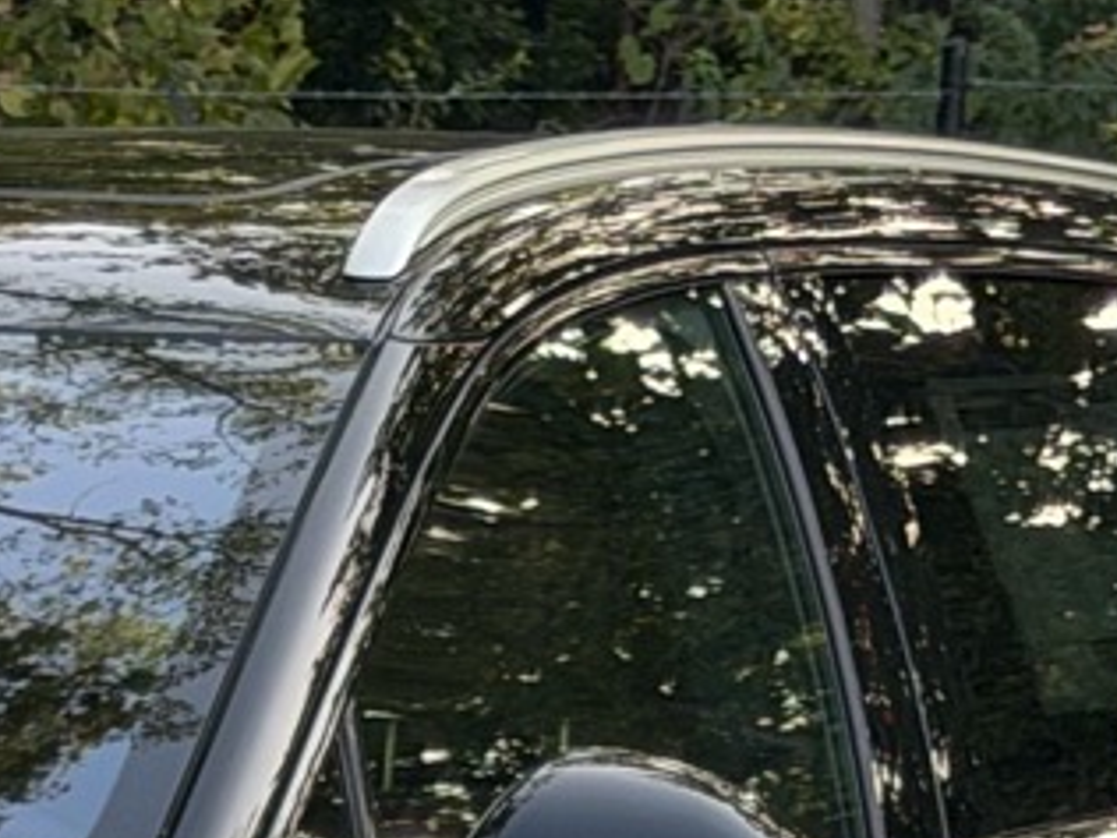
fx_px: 7841
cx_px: -647
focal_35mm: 243
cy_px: 1535
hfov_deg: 8.0
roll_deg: -2.3
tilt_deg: -10.8
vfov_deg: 6.0
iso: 64
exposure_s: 1/675
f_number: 1.78
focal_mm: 6.76
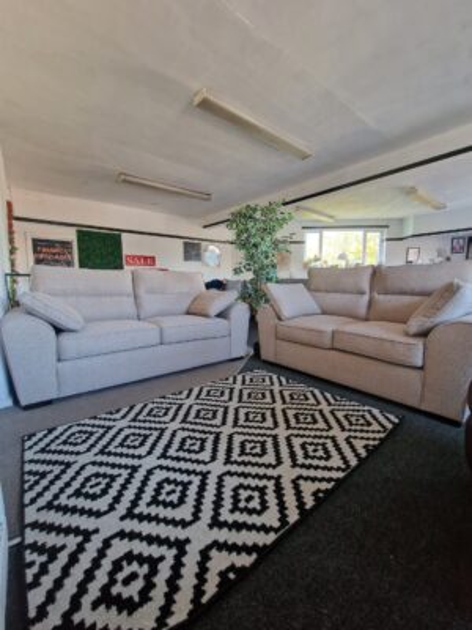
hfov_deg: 89.9
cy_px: 315
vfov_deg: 106.2
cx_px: 236
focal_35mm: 13
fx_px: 236
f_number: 2.2
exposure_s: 1/50
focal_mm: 2.2
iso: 400
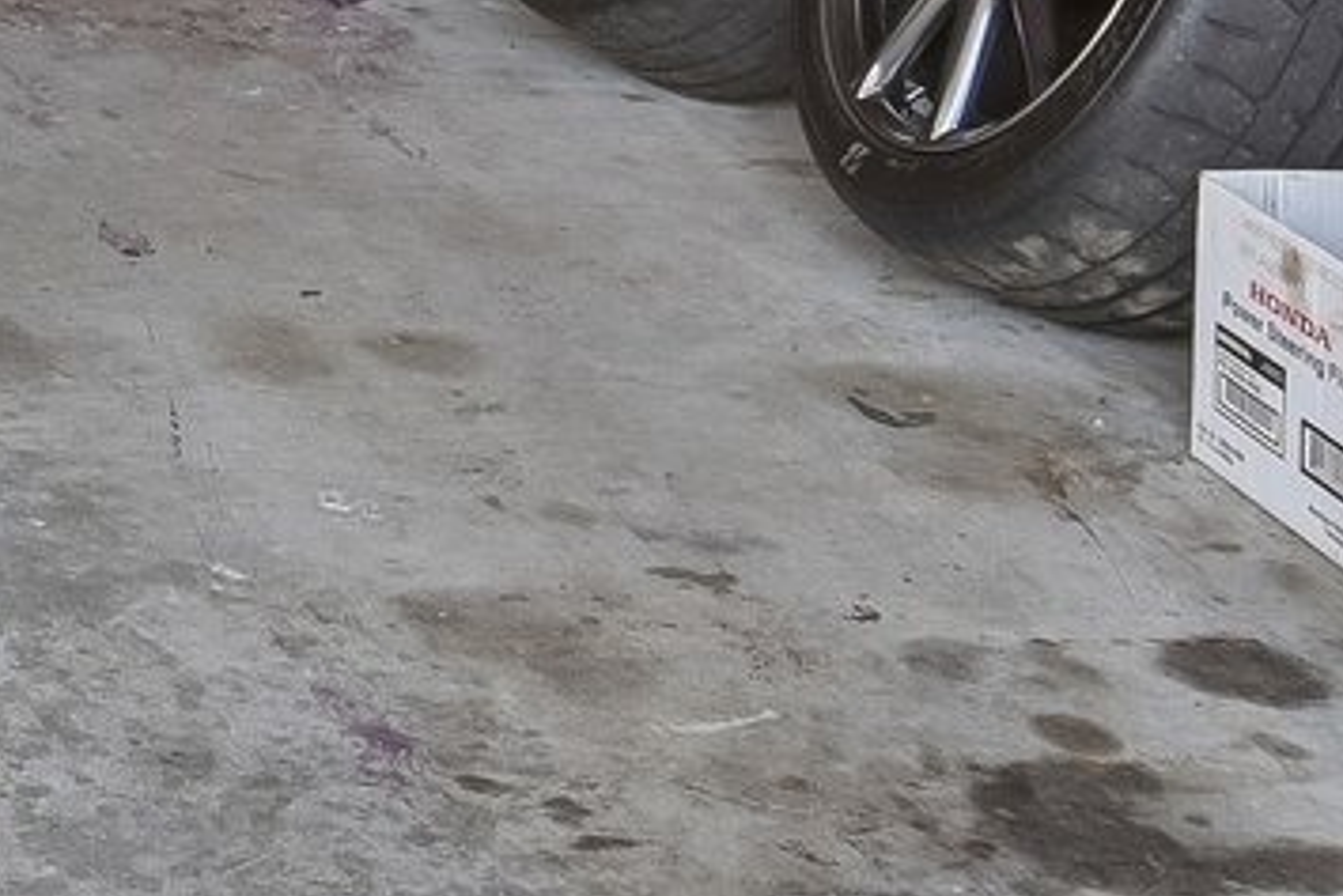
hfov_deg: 18.7
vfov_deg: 11.8
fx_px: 3657
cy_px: -1121
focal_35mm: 98
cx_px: -590
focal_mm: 17
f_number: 11
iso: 400
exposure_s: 1/30
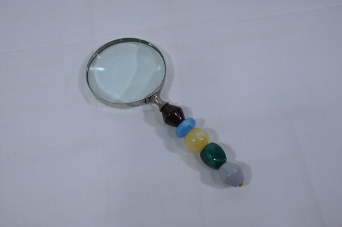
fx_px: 342
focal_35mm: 36
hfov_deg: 53.2
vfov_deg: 36.8
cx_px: 171
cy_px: 114
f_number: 10
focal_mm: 36
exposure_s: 1/125
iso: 640
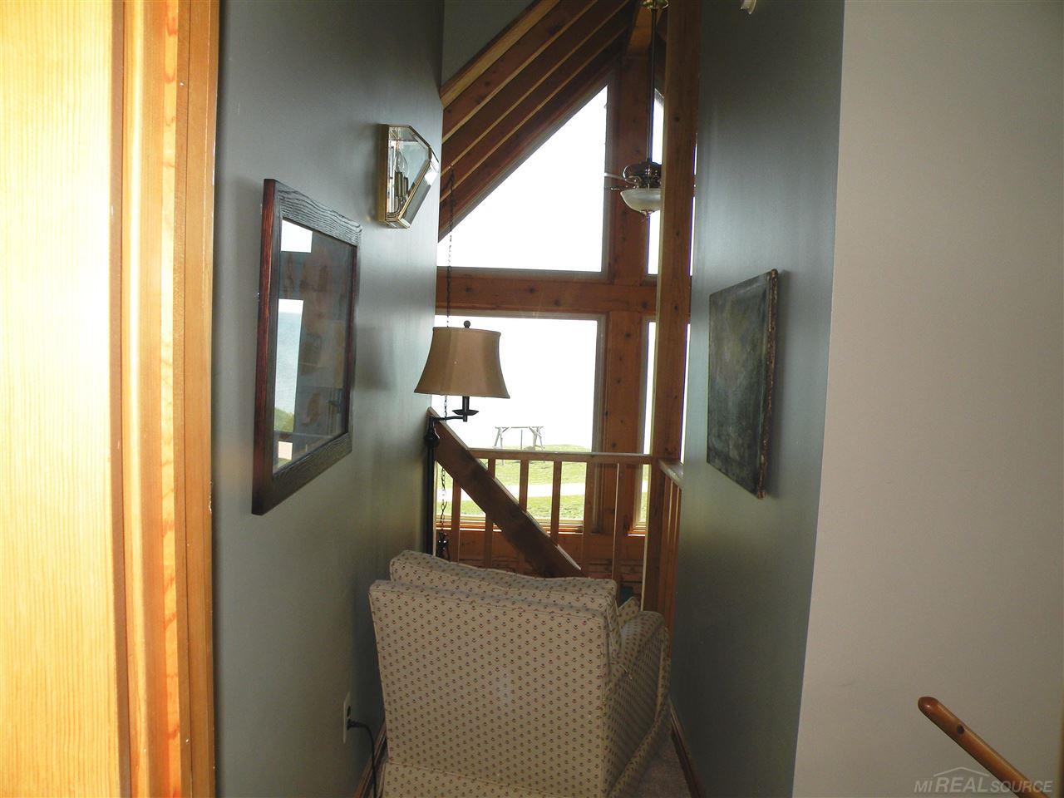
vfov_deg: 51.4
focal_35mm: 27
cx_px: 532
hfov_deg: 65.3
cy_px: 399
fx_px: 830
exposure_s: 1/119
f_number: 4.5
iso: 64
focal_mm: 4.7
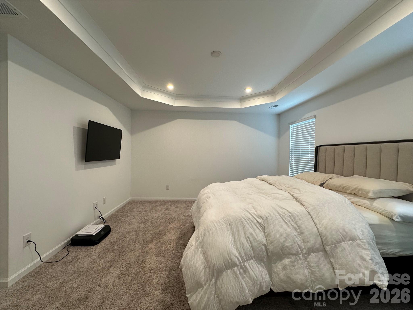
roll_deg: -0.8
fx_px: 167
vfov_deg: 85.7
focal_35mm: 14
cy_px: 155
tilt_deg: -0.9
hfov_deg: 102.1
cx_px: 206
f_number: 2.2
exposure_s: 1/120
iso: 160
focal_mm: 2.22
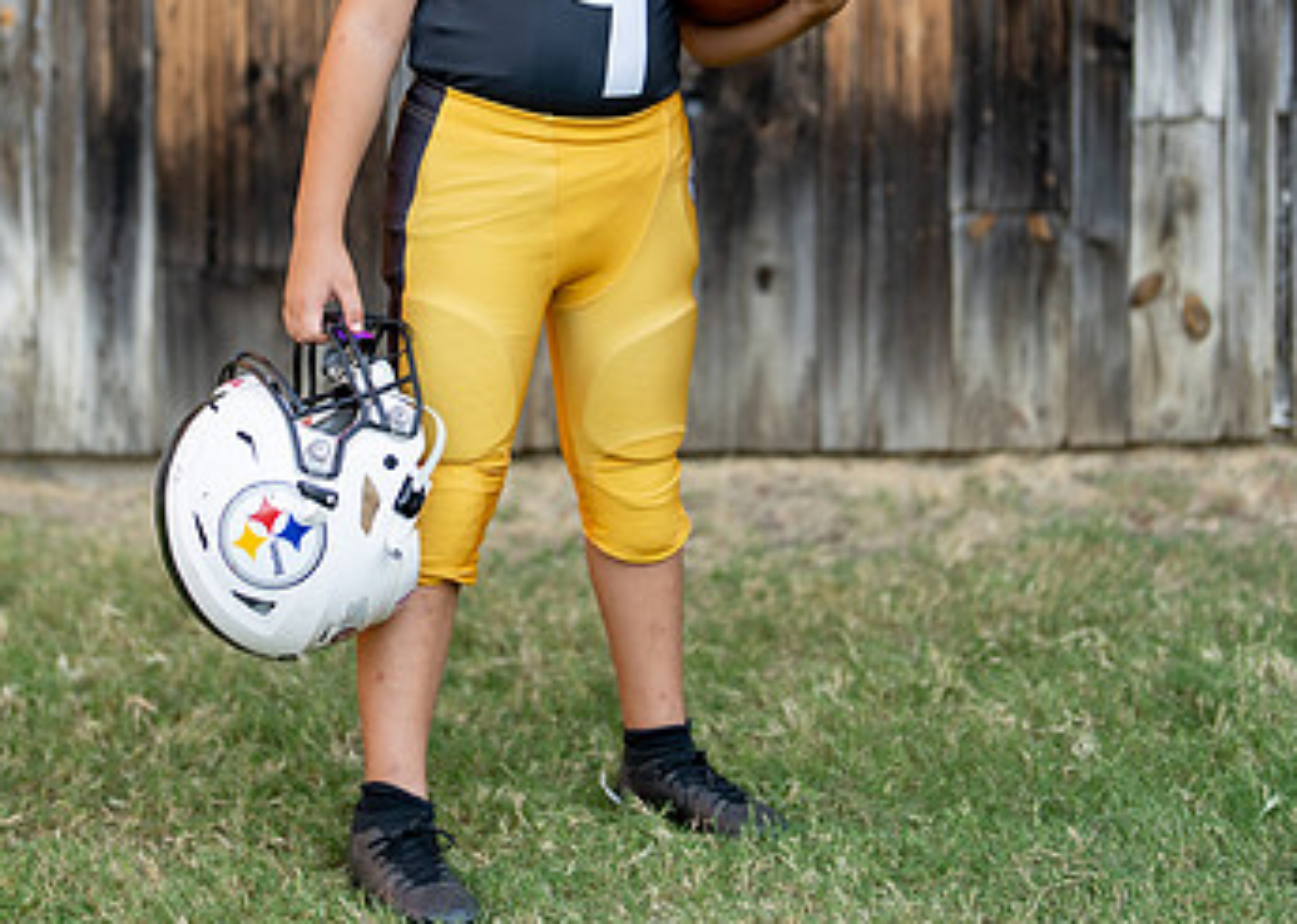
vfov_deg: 14.4
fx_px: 3645
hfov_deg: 20.2
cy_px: 174
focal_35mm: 99
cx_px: 548
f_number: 1.2
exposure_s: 1/2000
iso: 100
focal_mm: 50
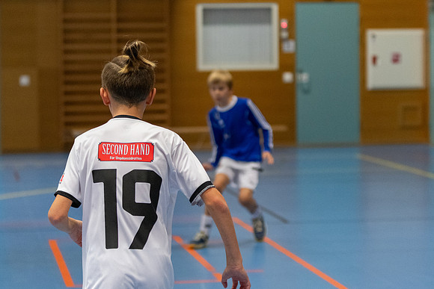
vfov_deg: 10.3
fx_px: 1612
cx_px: 217
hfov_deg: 15.3
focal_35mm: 134
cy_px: 144
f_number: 2.8
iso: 5600
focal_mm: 86
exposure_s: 1/500
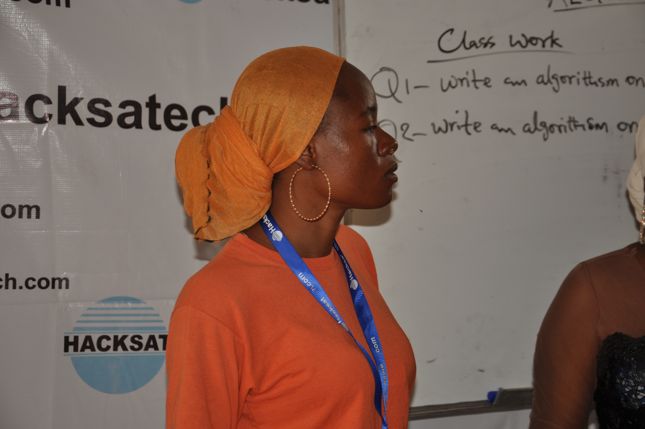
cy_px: 214
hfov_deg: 26.0
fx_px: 1396
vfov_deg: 17.4
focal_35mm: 78
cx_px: 322
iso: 200
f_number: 5
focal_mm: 52
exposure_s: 1/60
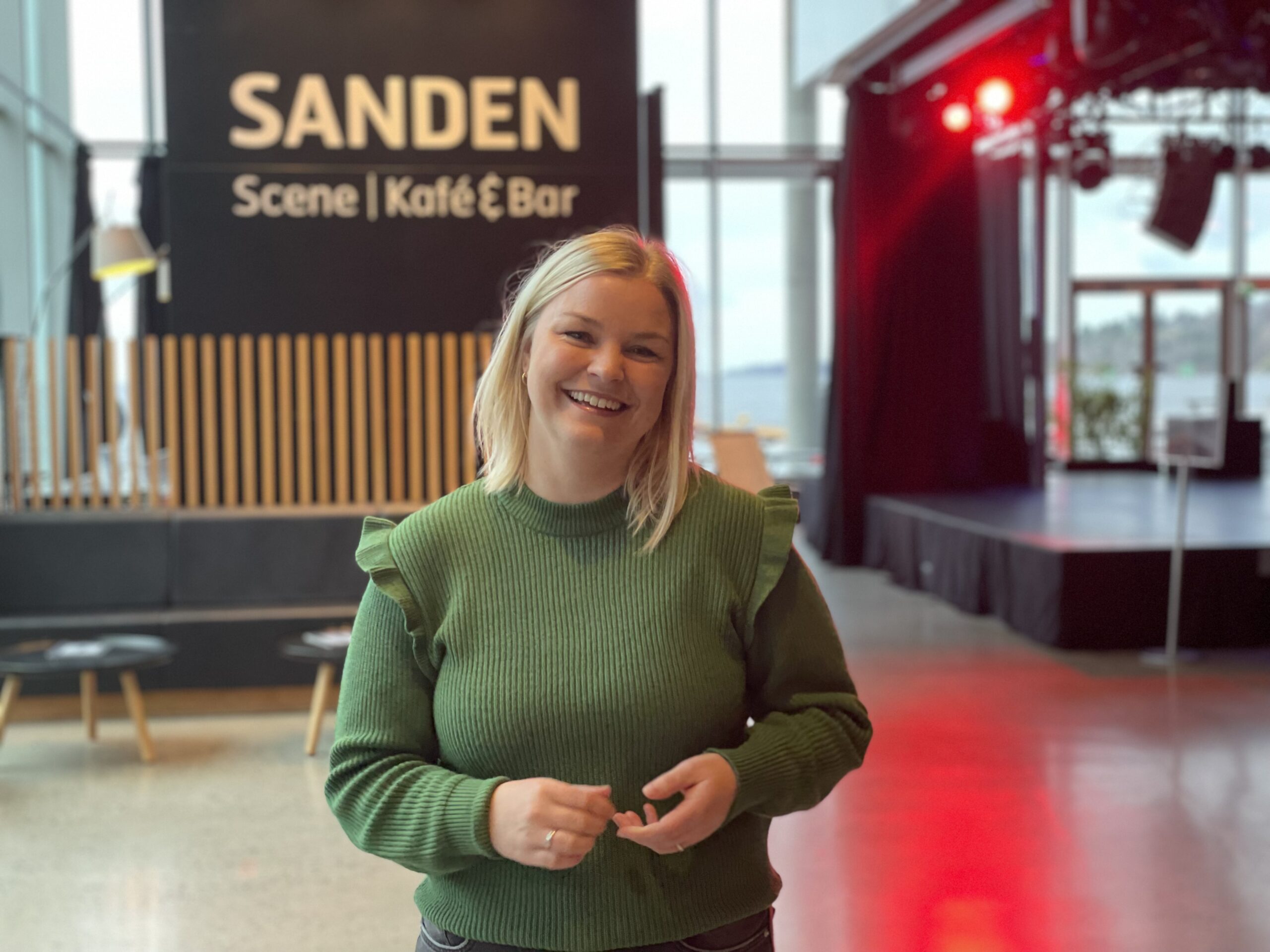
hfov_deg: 36.8
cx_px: 635
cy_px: 476
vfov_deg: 28.0
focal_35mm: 52
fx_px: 1908
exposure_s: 1/40
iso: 200
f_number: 2
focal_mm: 6
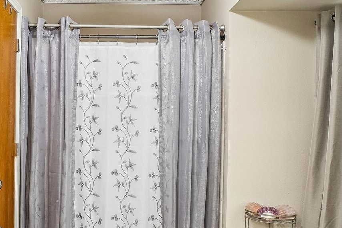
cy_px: 125
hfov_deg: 52.4
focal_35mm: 36
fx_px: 342
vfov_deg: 36.9
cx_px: 121
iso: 400
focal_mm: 10
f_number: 8
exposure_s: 1/15
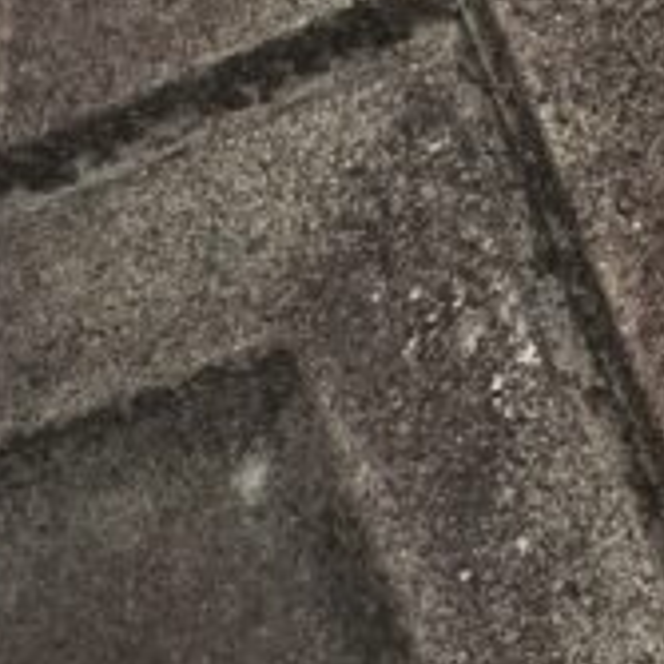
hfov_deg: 9.2
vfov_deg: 11.0
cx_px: -1260
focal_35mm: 157
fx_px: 3407
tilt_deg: -41.7
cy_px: 676
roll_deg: -0.8
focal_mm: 4.15
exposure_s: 1/447
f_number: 2.2
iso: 25
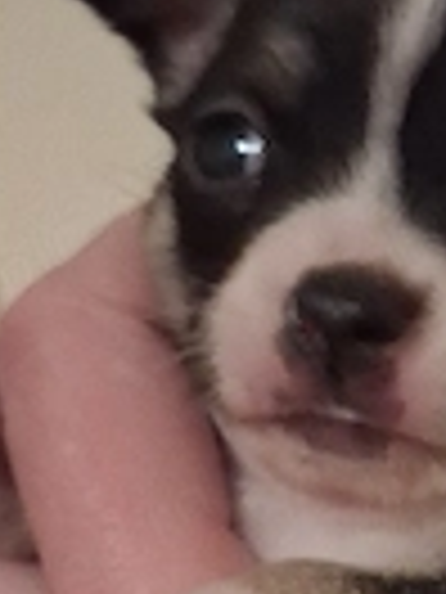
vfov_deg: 22.6
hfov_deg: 17.3
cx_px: 505
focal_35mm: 82
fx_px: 1409
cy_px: 644
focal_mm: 4
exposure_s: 1/13
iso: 1000
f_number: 1.8
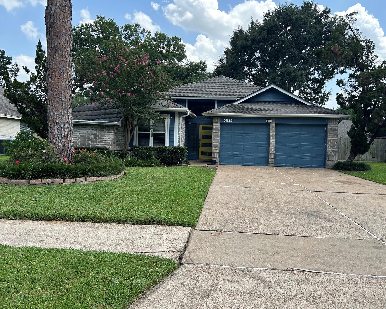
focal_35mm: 28
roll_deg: -0.8
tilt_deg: -1.7
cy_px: 152
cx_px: 201
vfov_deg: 51.5
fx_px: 320
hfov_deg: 62.2
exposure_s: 1/1079
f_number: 1.5
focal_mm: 5.7
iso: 50
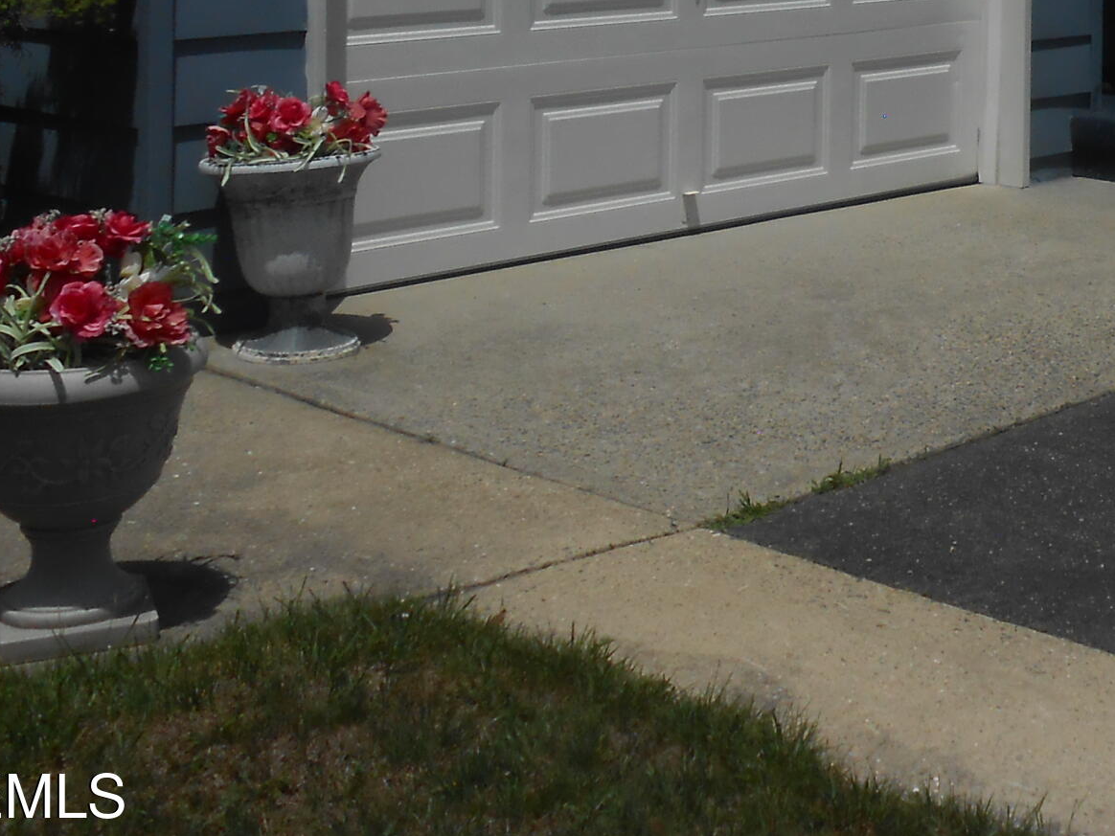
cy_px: -182
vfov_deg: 20.4
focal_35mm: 67
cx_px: 1059
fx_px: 2158
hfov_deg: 27.6
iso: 80
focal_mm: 4.6
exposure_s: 1/400
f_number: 11.5
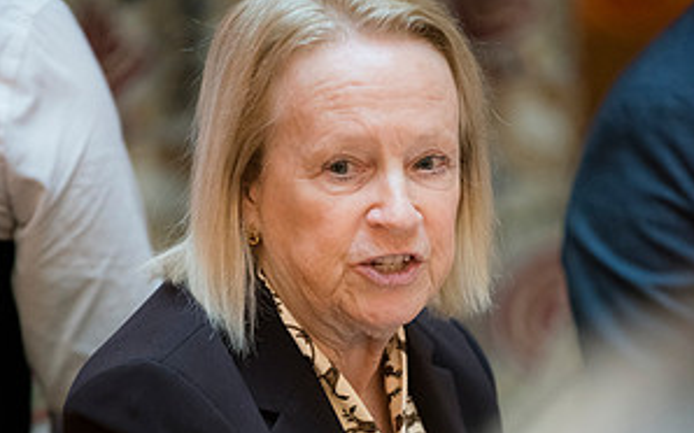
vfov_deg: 4.3
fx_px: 5823
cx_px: 347
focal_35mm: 308
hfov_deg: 6.8
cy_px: 389
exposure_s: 1/125
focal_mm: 200
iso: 6400
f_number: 2.8
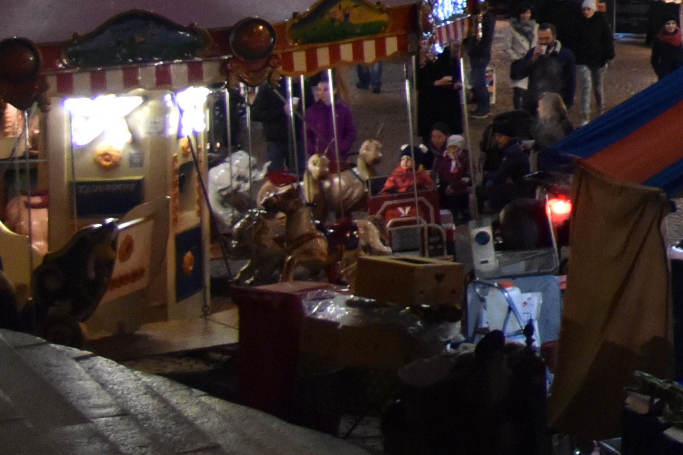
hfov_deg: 13.4
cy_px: -205
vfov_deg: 10.6
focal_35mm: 125
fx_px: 2372
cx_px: 1482
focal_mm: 28
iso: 3200
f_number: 4
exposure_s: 1/60
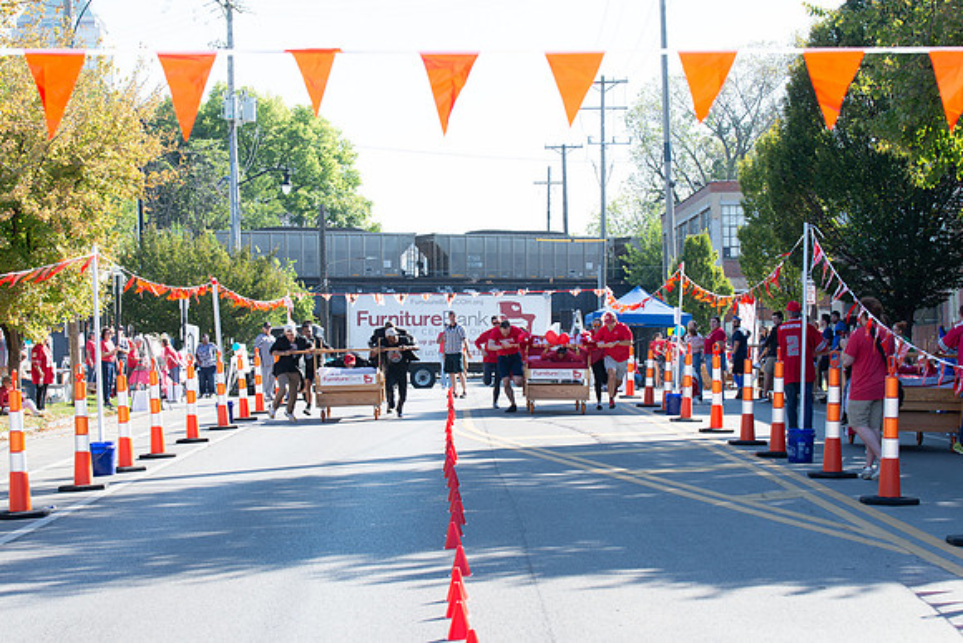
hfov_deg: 24.9
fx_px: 2180
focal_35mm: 81
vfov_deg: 16.8
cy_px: 338
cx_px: 450
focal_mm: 70
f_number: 7.1
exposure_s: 1/250
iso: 200
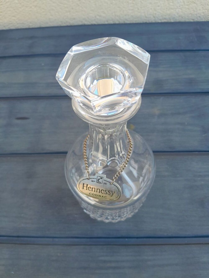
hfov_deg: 53.1
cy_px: 139
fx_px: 209
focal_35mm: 26
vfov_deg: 67.3
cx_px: 104
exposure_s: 1/100
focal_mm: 3.98
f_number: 1.8
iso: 40
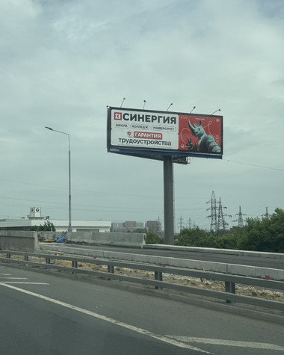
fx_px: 525
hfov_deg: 30.2
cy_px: 177
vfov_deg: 37.3
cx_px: 113
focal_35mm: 50
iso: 80
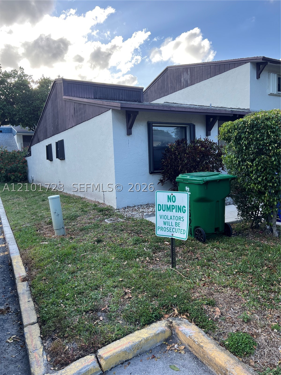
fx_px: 281
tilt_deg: -5.7
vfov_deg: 67.3
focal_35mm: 26
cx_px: 140
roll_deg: +1.8
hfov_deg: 53.1
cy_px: 188
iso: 50
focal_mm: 5.7
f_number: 1.5
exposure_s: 1/887
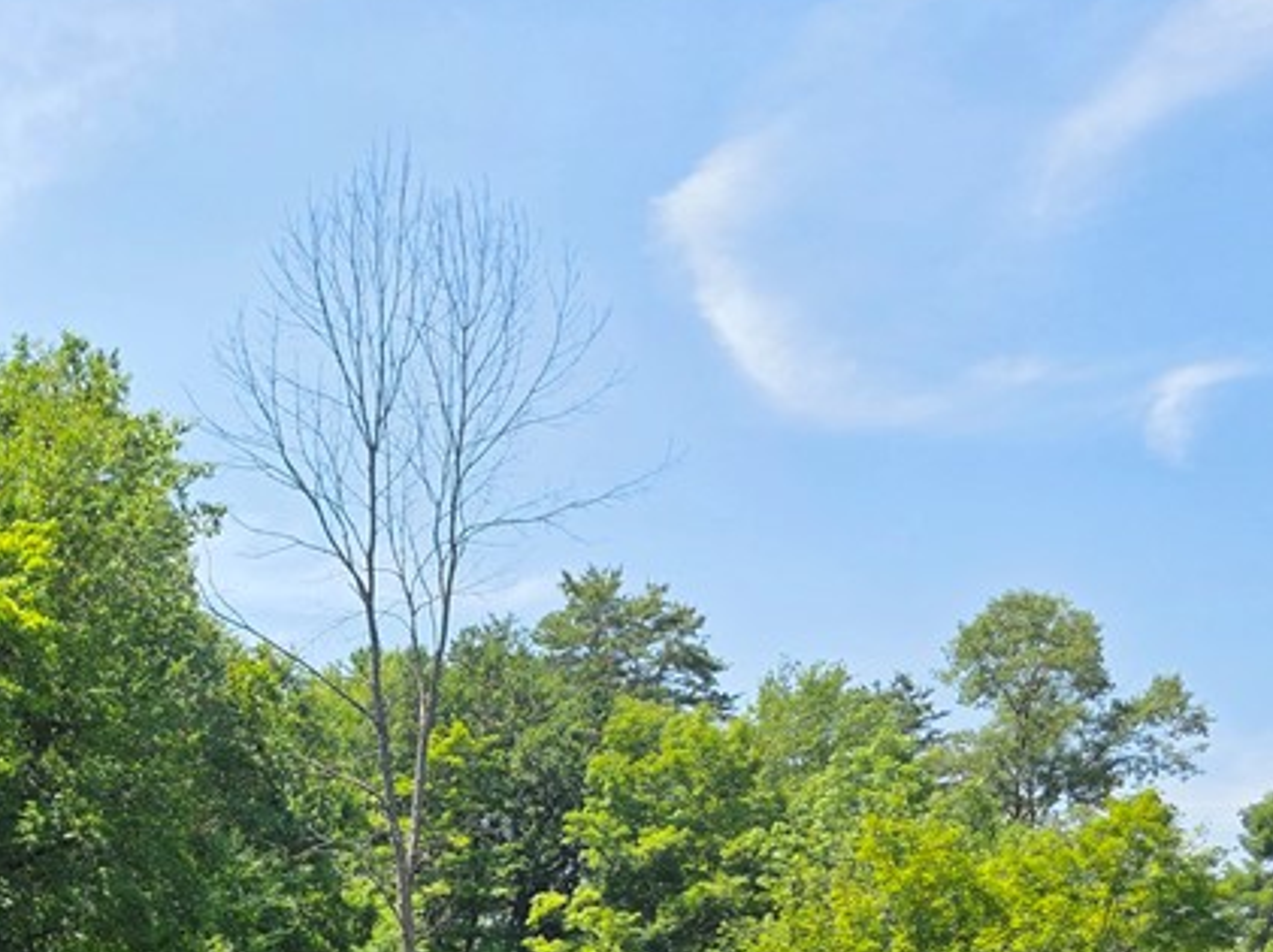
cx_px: -160
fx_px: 2058
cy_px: 1067
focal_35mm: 56
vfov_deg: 24.2
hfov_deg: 30.4
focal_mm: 6.3
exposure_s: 1/3018
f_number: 1.7
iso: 80
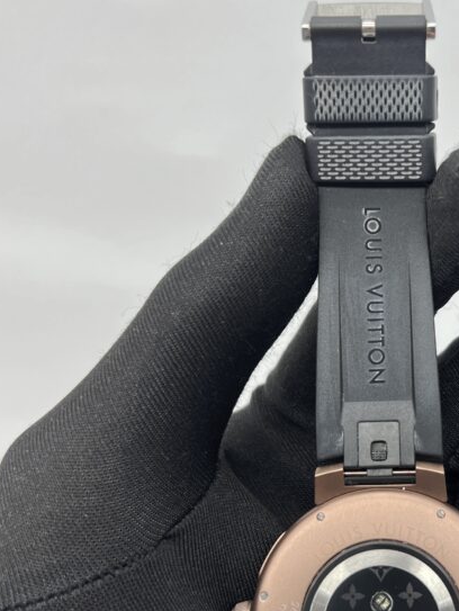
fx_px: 865
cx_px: 389
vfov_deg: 38.8
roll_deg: -0.2
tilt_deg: -33.9
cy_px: 360
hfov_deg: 28.8
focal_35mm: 49
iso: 50
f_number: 1.5
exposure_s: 1/100
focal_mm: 5.7
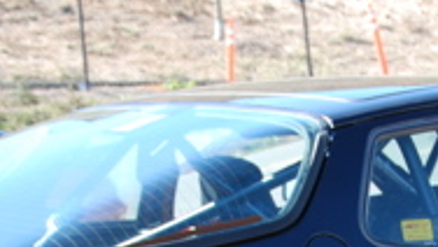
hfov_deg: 12.5
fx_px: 1987
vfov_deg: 7.0
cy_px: 401
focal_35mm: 171
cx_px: 339
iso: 160
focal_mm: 32
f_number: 5.6
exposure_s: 1/125
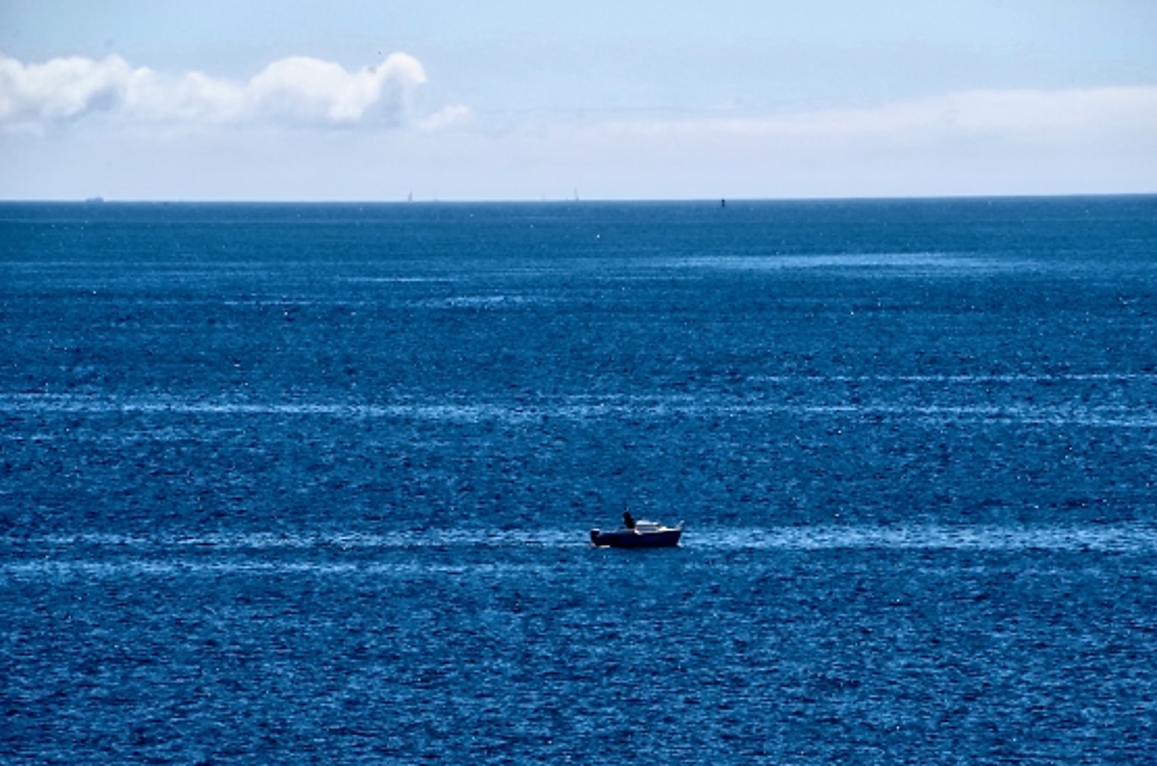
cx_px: 616
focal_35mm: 437
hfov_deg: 4.7
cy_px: 399
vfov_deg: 3.1
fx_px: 14013
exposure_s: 1/400
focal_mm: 270
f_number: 11
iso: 200
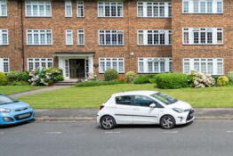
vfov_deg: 33.3
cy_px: 62
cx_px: 276
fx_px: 259
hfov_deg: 37.4
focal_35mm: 40
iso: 640
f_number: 6.3
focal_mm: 16
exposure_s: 1/1250
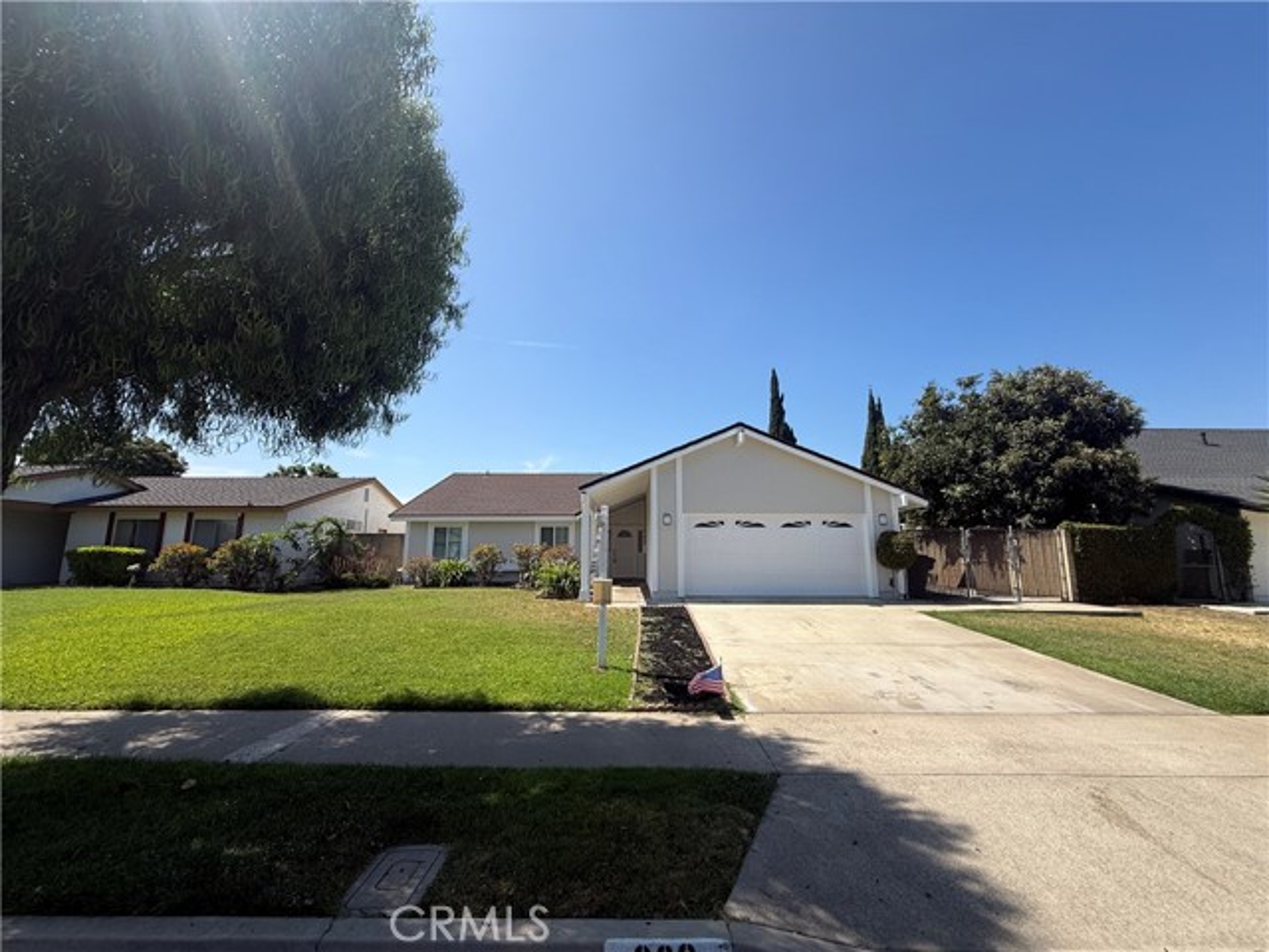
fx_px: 513
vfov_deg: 85.7
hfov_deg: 102.1
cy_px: 476
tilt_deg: +10.9
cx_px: 634
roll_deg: +0.1
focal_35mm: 14
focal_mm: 2.22
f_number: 2.2
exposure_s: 1/2320
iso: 50
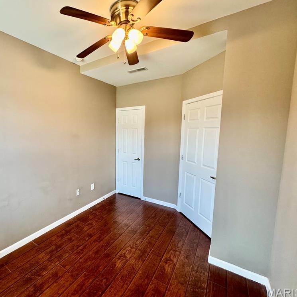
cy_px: 148
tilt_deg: -6.9
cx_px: 102
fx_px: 165
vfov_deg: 84.0
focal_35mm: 17
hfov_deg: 81.5
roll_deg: -0.4
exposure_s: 1/120
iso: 320
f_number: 2.2
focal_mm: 2.22
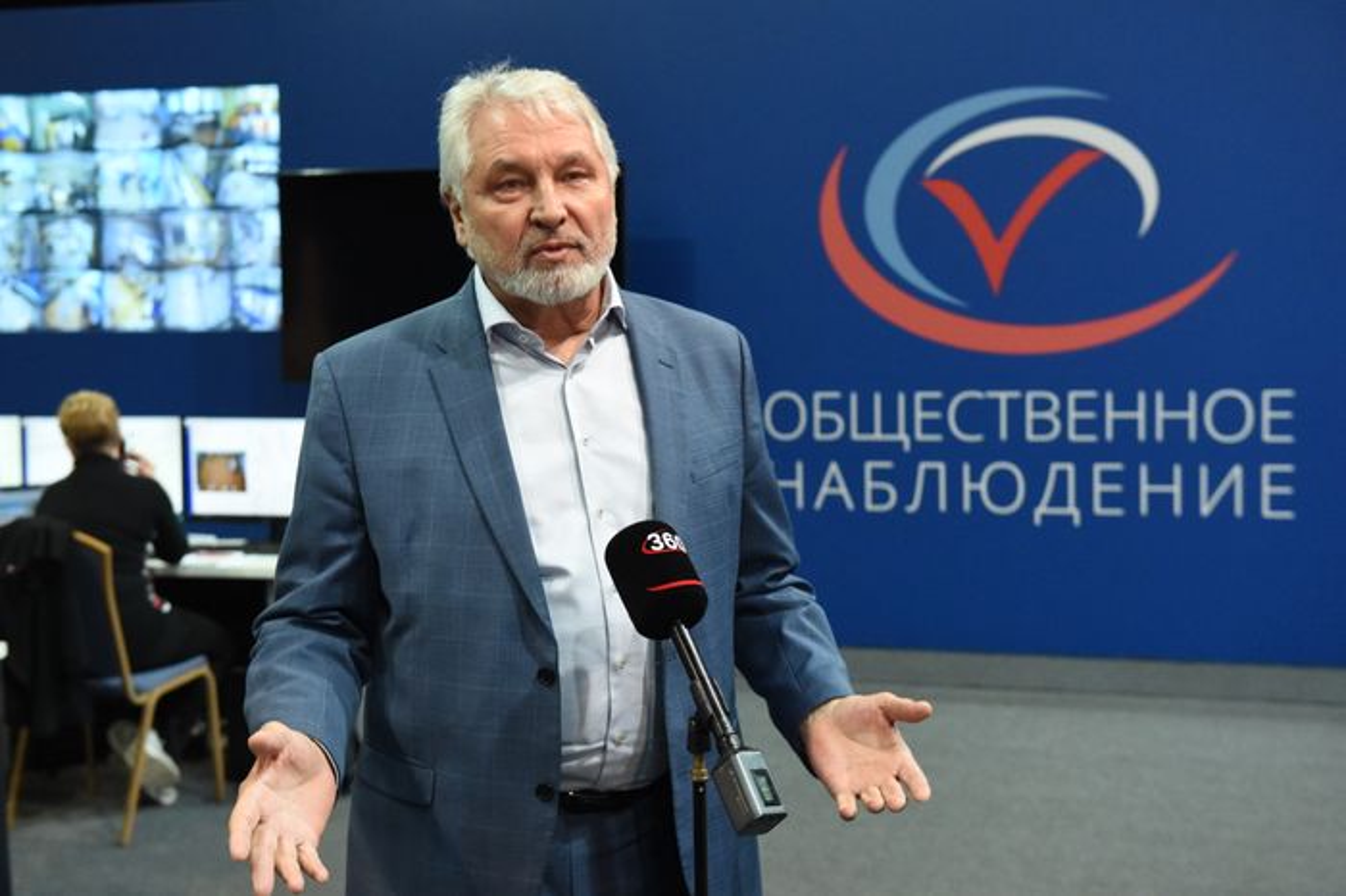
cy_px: 448
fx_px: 1943
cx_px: 673
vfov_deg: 26.0
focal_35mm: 52
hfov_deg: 38.2
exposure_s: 1/800
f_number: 5
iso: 12800
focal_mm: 52
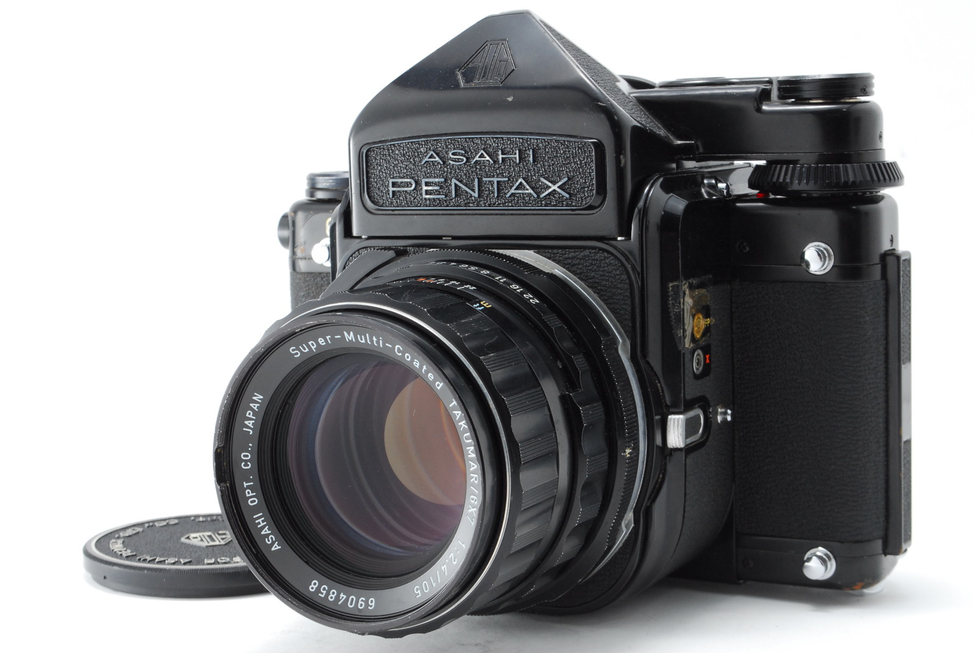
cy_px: 326
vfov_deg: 19.8
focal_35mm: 69
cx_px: 488
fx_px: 1871
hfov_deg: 29.2
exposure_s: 1/100
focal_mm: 46
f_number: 16
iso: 400
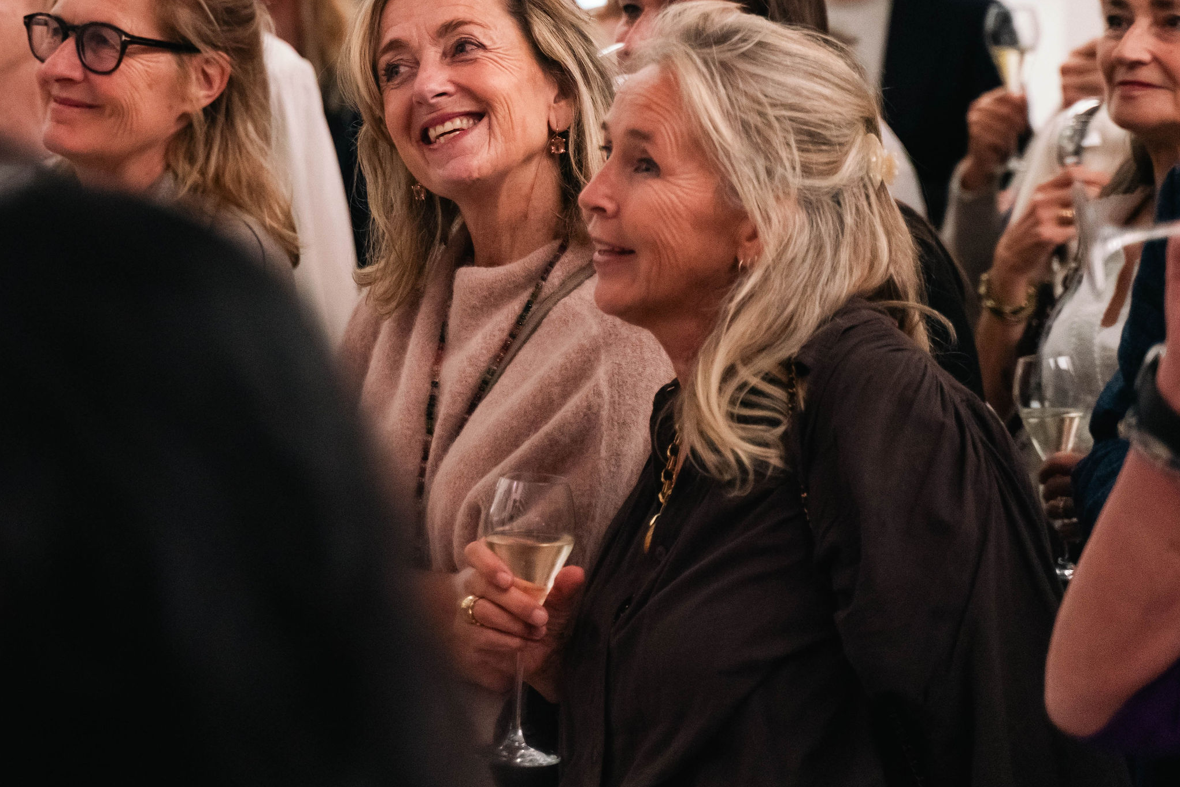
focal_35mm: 150
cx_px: 303
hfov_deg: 13.6
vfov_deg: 9.1
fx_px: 4917
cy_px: 26
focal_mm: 75
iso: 2000
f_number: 2.8
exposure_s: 1/200
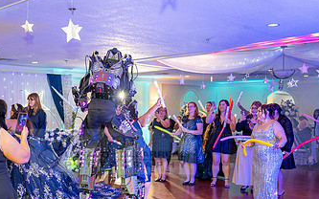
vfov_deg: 26.5
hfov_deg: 41.4
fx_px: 417
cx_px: 113
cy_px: 152
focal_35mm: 48
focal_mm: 27
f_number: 2.8
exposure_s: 1/200
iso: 1250
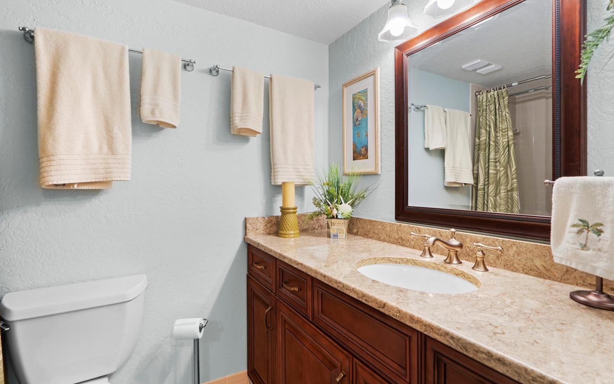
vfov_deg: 68.0
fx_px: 284
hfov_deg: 94.3
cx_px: 298
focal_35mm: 17
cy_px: 184
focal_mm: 16
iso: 250
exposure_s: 2
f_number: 9
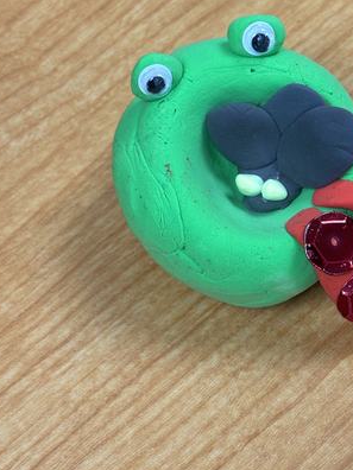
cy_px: 246
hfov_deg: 17.5
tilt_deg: -61.4
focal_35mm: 84
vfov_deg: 23.3
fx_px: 1142
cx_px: 267
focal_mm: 5.96
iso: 80
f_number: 1.6
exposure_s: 1/60
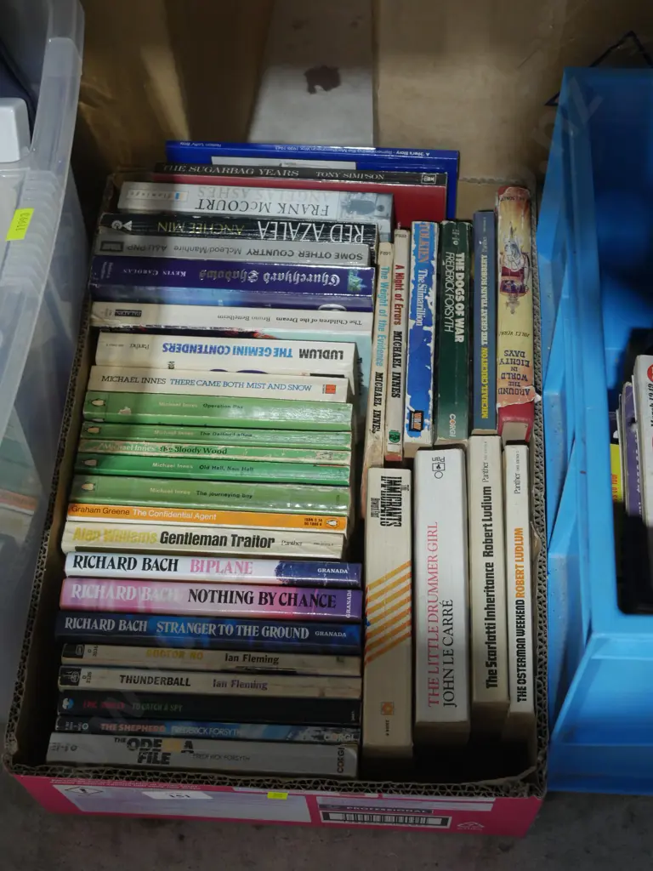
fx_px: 1207
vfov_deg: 39.7
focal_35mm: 48
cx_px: 326
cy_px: 436
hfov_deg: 30.3
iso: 1600
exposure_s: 1/60
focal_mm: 24
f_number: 5.2
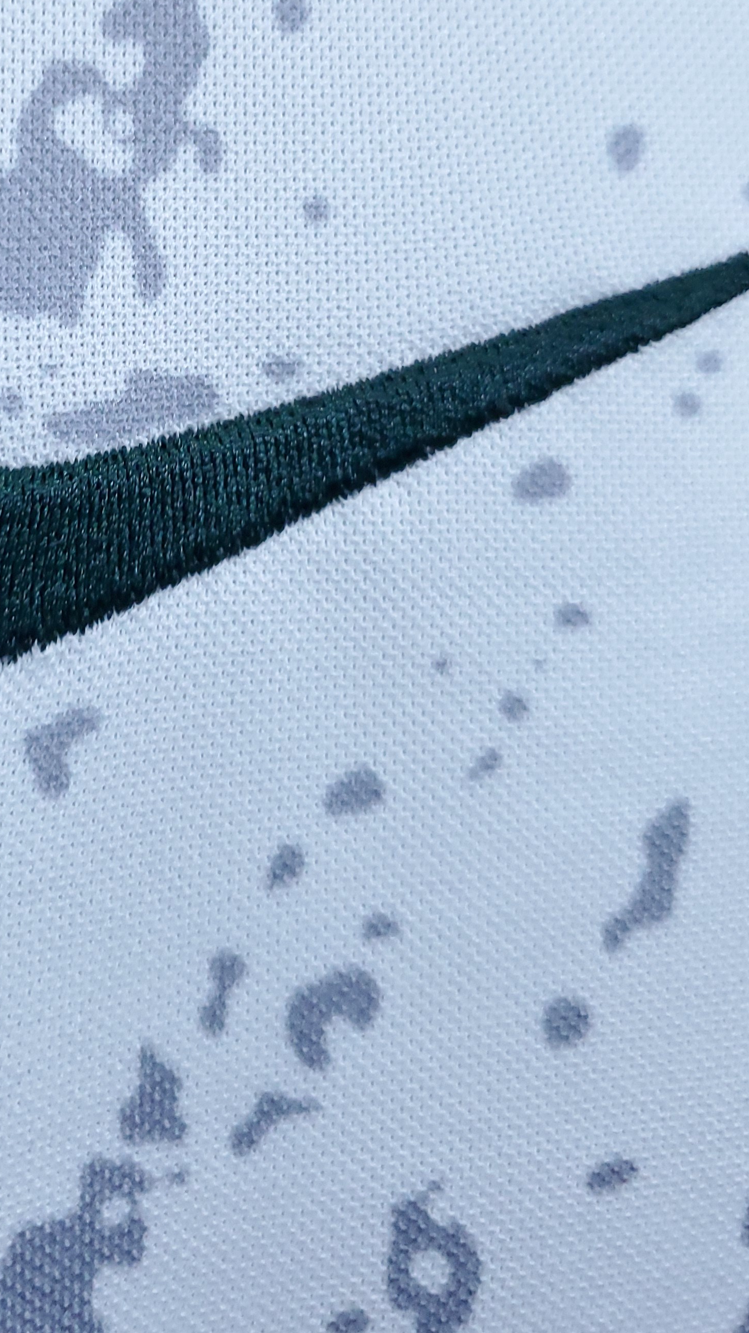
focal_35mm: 44
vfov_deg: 45.0
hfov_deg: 26.4
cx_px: 113
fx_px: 1554
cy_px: 347
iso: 200
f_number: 1.5
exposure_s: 1/30
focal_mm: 4.3
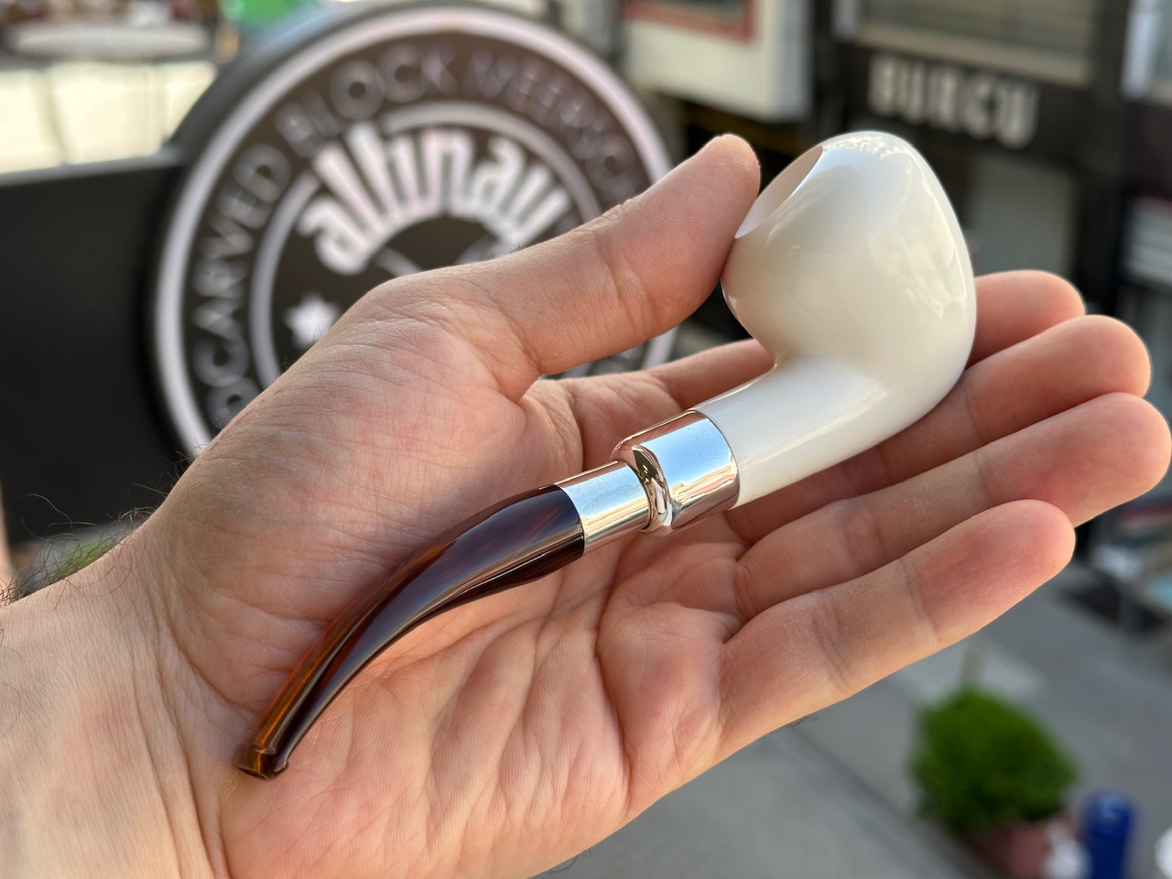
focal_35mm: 48
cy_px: 440
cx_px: 586
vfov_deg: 30.3
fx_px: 1625
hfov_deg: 39.7
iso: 64
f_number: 1.78
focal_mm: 6.86
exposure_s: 1/473
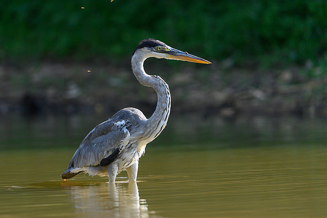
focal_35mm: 352
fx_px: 3193
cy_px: 92
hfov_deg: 5.9
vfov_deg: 3.9
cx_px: 106
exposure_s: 1/1600
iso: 320
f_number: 4
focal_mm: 260
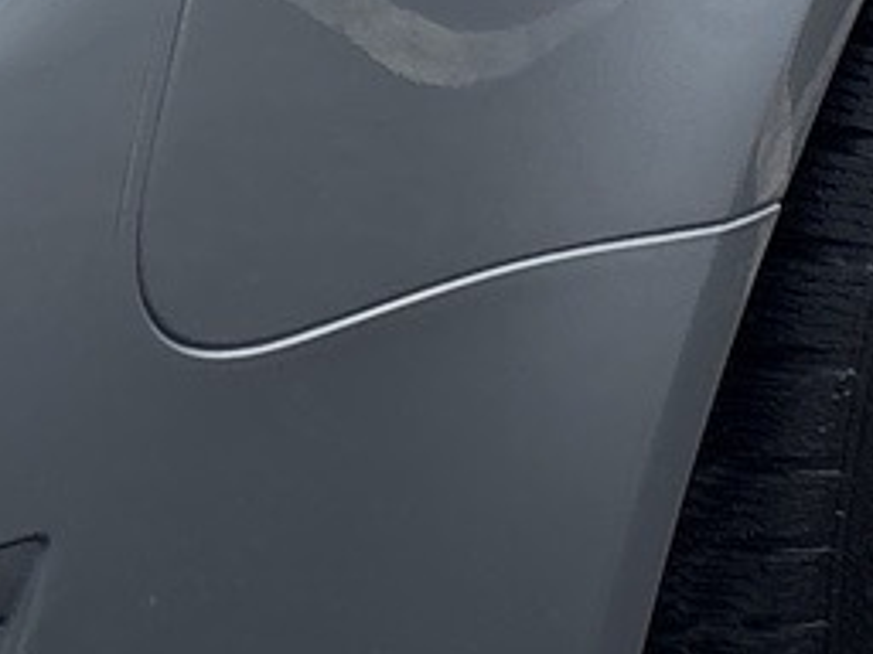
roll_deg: -1.8
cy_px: -511
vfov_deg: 7.4
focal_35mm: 195
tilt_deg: -13.9
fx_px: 4918
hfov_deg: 10.0
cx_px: -68
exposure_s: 1/3650
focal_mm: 5.96
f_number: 1.6
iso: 50
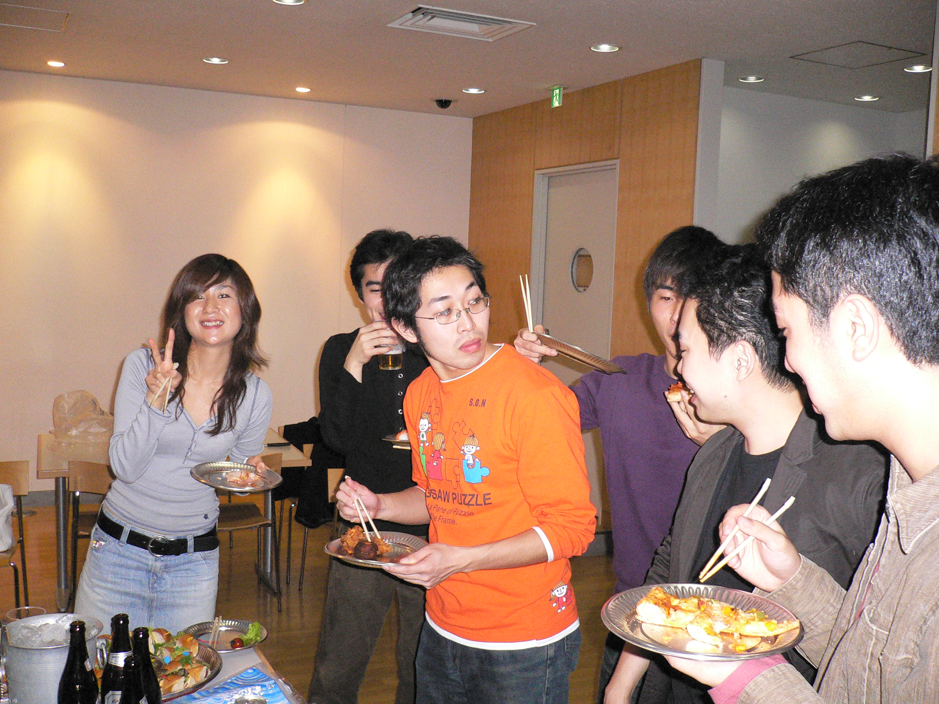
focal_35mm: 35
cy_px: 352
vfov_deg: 40.7
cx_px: 470
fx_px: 949
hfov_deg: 52.6
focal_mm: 5.8
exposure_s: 1/60
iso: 400
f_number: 2.8
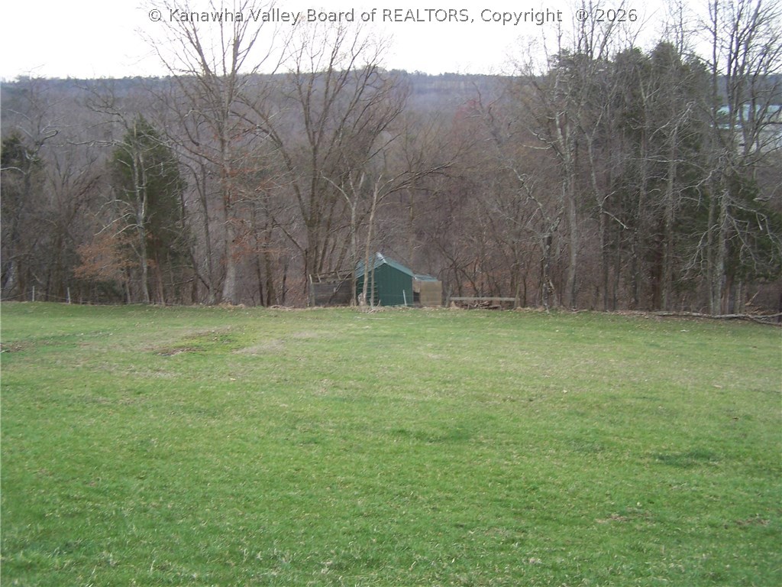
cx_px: 391
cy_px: 294
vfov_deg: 37.7
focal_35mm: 38
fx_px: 858
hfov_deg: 49.0
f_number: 2.8
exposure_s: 1/180
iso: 80
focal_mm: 6.3
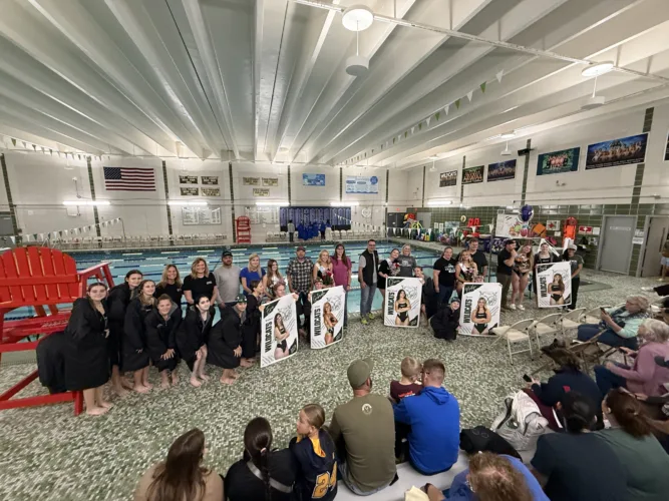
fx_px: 271
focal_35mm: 14
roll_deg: +0.4
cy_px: 250
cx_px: 334
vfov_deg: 85.7
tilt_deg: -8.3
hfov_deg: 102.1
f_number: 2.2
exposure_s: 1/60
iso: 500
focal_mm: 2.22
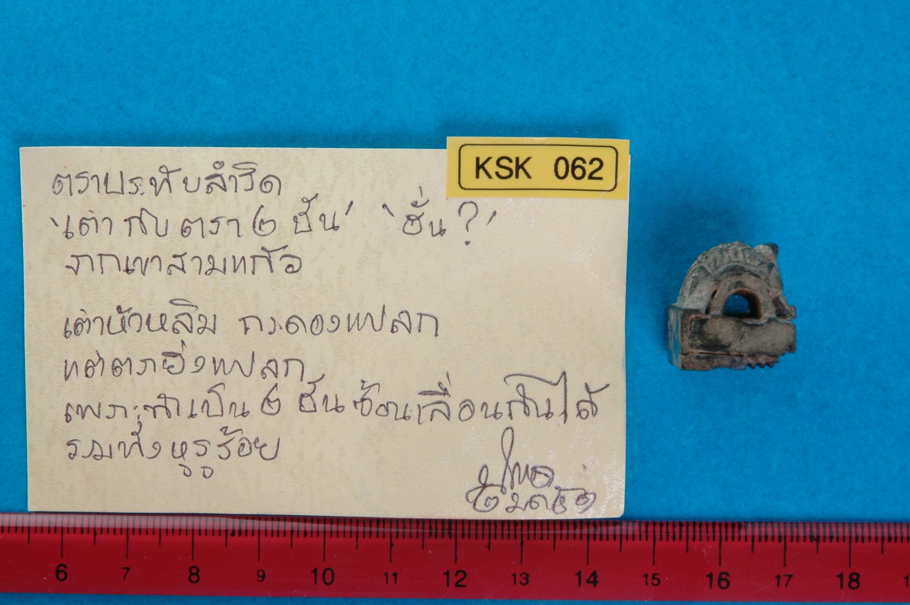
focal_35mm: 105
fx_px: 2652
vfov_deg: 13.0
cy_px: 302
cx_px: 455
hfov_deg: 19.5
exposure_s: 1/60
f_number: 29
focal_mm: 70
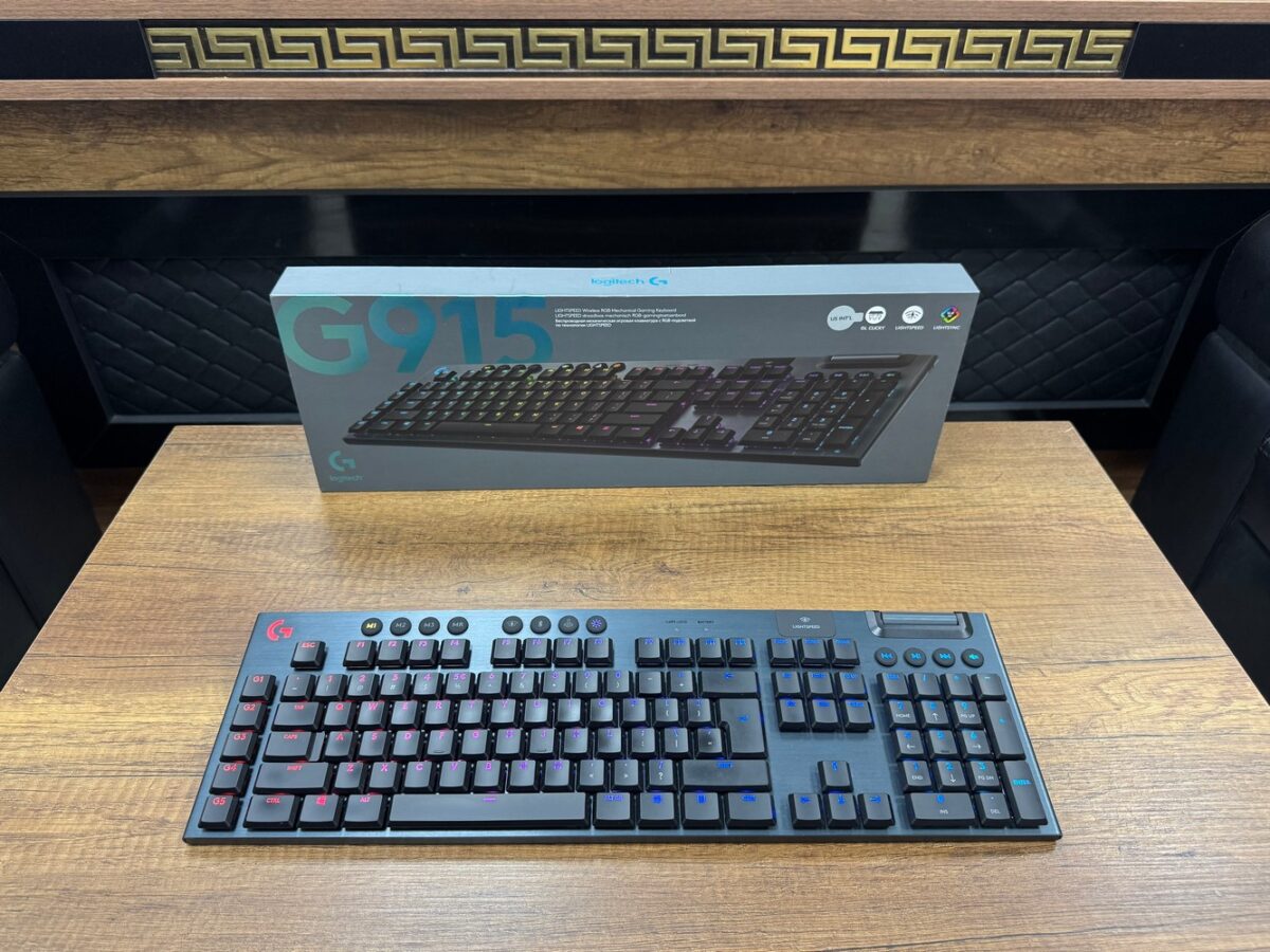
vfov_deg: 56.8
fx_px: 881
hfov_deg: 71.6
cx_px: 635
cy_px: 476
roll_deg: -0.2
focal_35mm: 24
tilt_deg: -37.2
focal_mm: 6.76
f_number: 1.78
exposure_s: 1/50
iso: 200
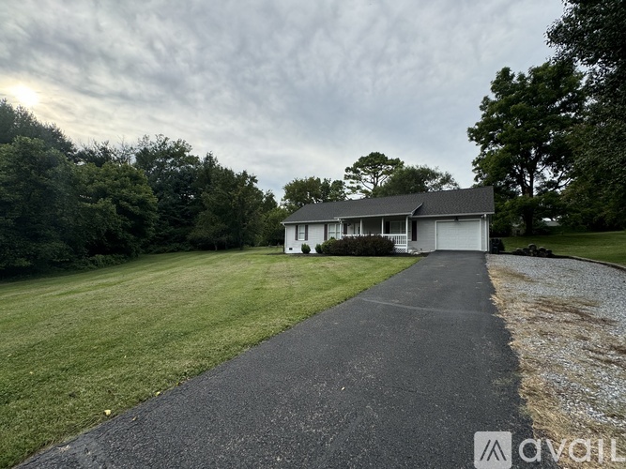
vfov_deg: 85.7
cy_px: 234
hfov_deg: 102.1
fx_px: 253
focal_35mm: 14
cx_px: 313
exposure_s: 1/812
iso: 50
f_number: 2.2
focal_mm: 2.22
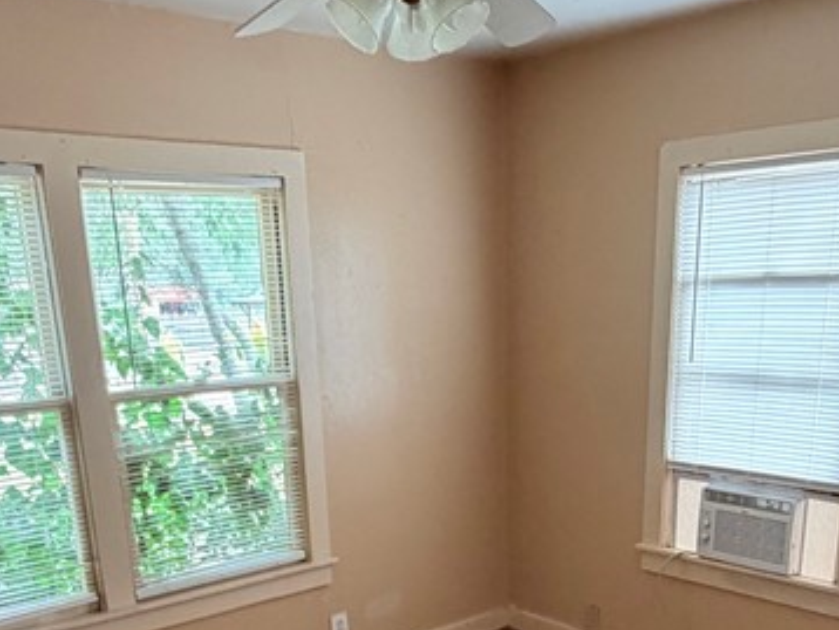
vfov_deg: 33.5
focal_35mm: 40
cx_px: 448
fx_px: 970
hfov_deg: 46.7
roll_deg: +1.8
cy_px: 604
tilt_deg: -18.1
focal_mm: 2.22
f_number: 2.2
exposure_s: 1/69
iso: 320
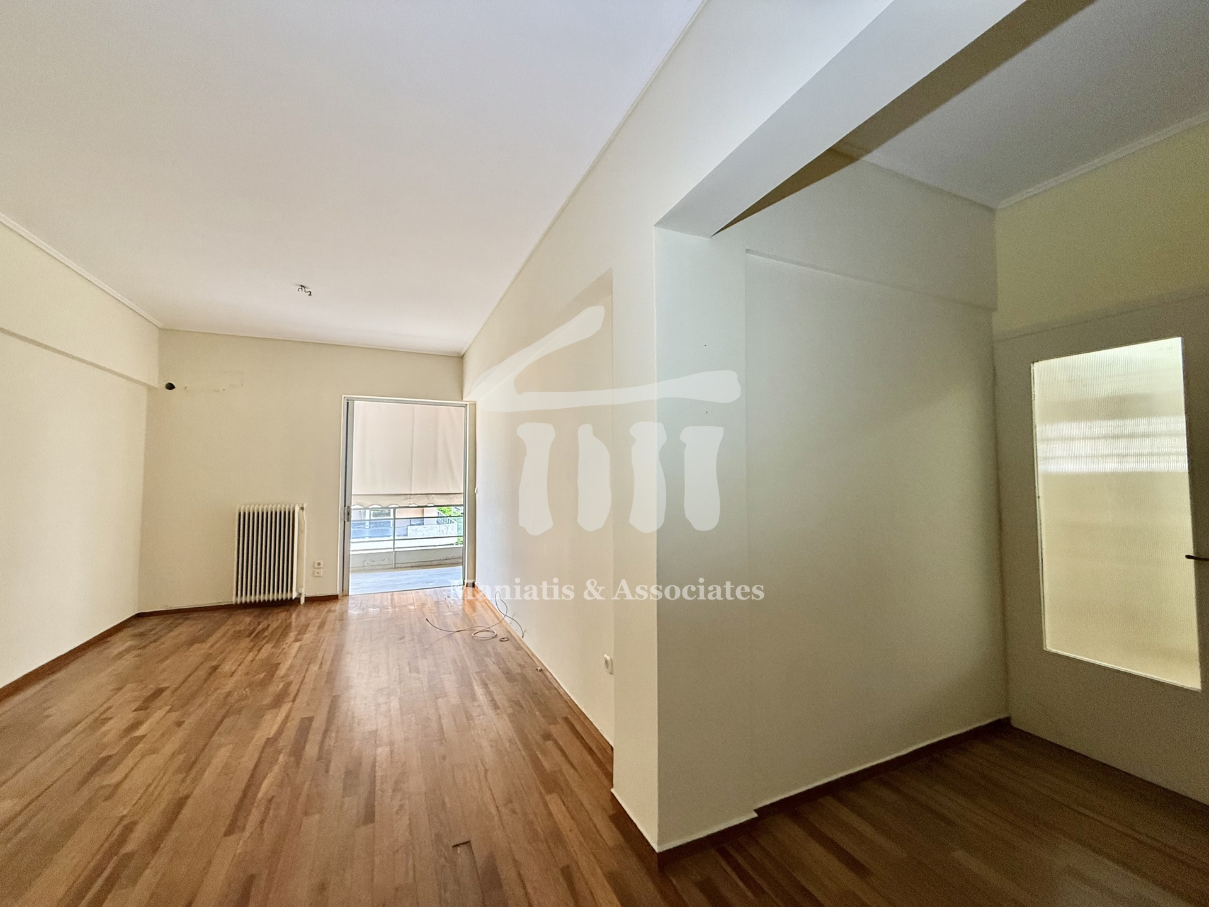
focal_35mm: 14
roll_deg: +0.3
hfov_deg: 102.1
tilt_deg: +2.4
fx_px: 489
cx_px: 604
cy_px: 454
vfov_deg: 85.7
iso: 320
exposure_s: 1/100
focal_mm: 2.22
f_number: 2.2
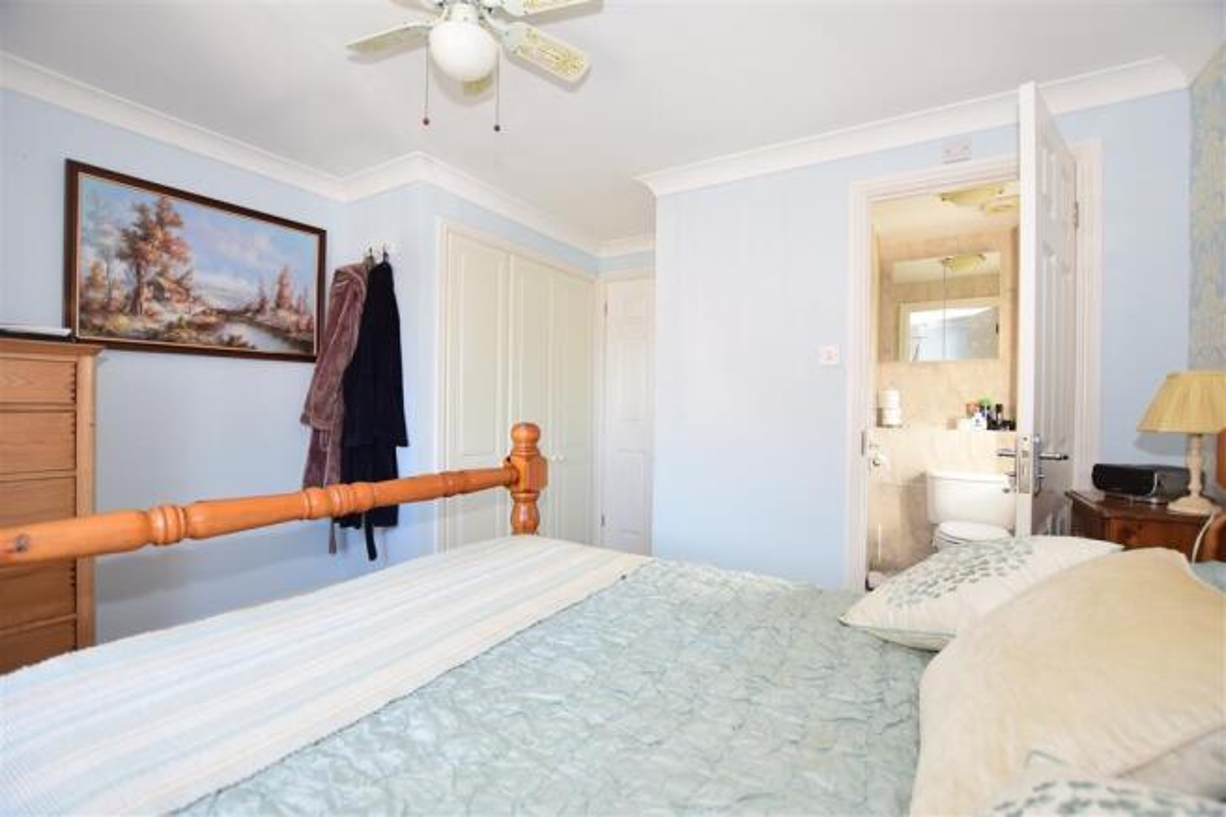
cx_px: 613
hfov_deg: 100.4
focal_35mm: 15
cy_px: 408
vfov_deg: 77.3
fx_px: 511
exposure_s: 1/40
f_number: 4.5
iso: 400
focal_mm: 10
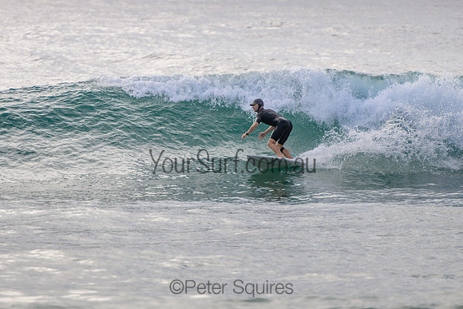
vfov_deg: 2.5
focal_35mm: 550
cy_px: 152
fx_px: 7077
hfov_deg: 3.7
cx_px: 188
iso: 280
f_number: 5.6
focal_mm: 400
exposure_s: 1/2000
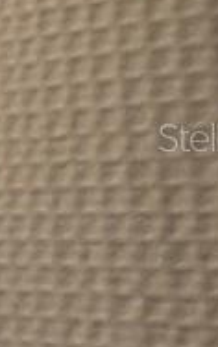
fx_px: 1194
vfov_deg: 16.5
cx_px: -1145
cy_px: 137
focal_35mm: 126
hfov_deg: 5.0
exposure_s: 1/120
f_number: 2.2
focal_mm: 2.22
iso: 320
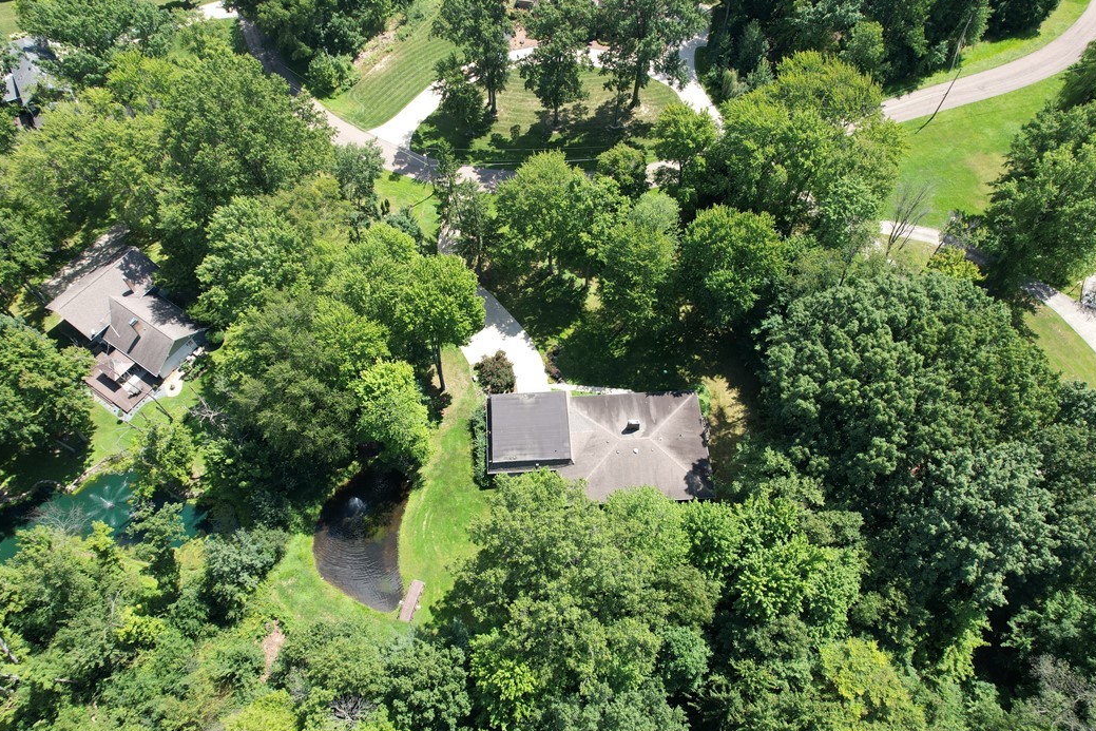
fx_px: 700
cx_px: 550
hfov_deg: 76.1
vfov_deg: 55.1
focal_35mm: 23
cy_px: 376
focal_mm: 8.38
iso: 100
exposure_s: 1/640
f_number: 2.8
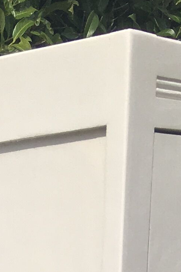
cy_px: 734
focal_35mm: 166
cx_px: -195
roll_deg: +2.5
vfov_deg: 10.1
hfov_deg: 7.9
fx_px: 1253
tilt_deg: -18.2
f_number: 2.2
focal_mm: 4.15
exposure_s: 1/2849
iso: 25
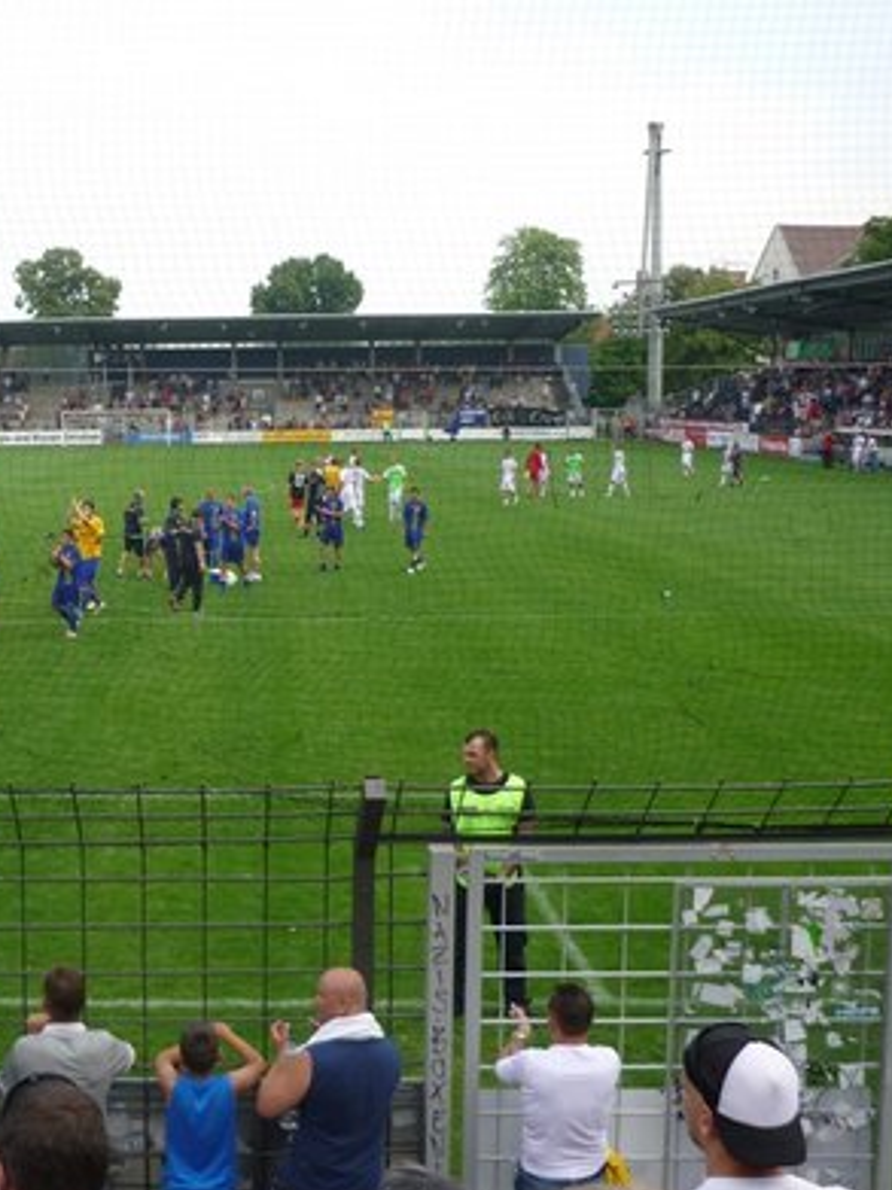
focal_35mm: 45
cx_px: 132
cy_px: 606
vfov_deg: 42.1
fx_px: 1547
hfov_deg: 31.0
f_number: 2.8
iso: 80
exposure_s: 1/400
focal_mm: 5.5
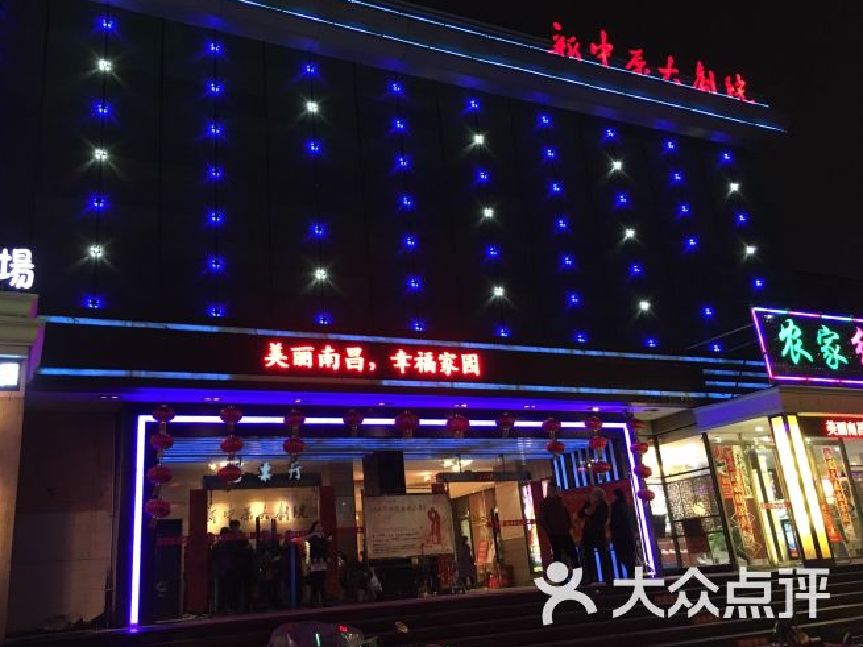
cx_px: 403
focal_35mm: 31
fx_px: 773
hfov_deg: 58.3
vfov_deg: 45.4
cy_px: 316
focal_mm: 4.15
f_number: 2.2
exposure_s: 1/17
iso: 200
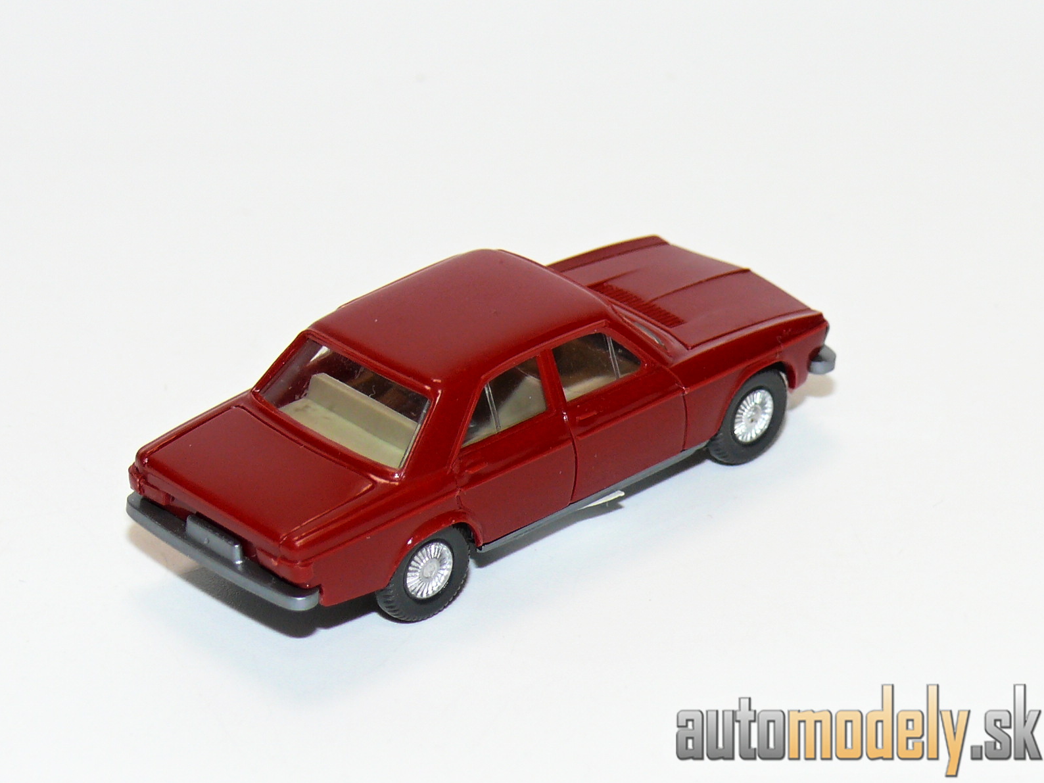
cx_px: 525
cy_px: 391
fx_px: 4162
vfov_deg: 10.7
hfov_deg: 14.3
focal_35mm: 138
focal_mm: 16.4
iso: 100
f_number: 4
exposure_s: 1/30
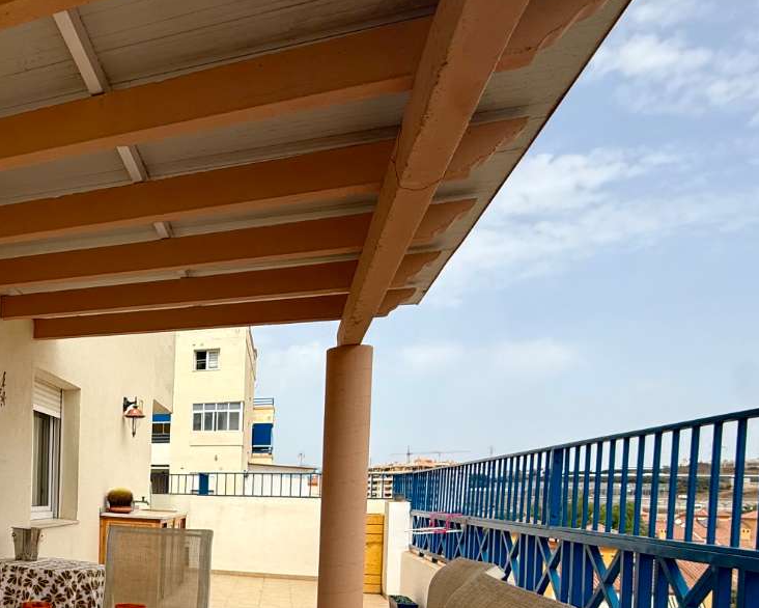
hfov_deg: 50.1
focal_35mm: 28
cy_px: 506
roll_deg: -2.0
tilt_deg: -3.0
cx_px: -4
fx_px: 629
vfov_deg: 48.0
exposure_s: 1/1656
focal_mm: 2.22
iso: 50
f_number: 2.2
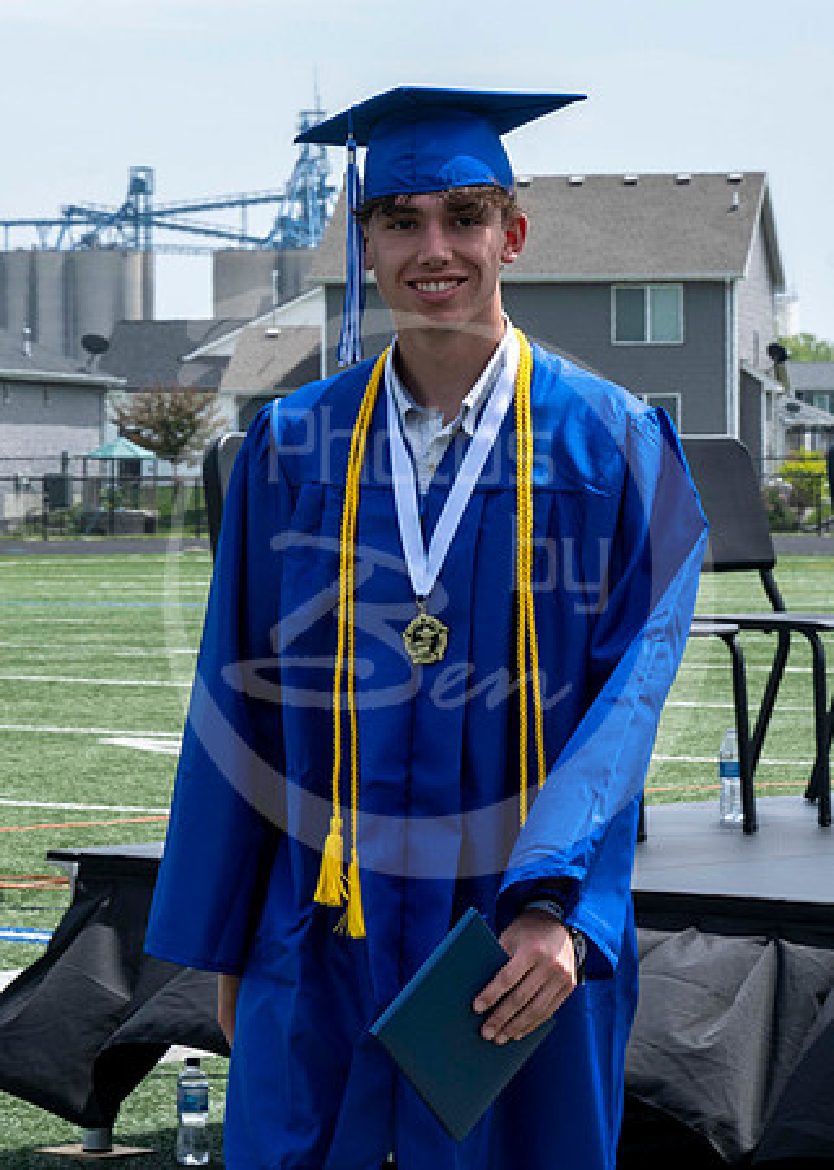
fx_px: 5418
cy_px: 302
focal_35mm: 163
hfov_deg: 8.8
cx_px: 19
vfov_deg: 12.3
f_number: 13
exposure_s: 1/250
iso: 200
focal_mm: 70
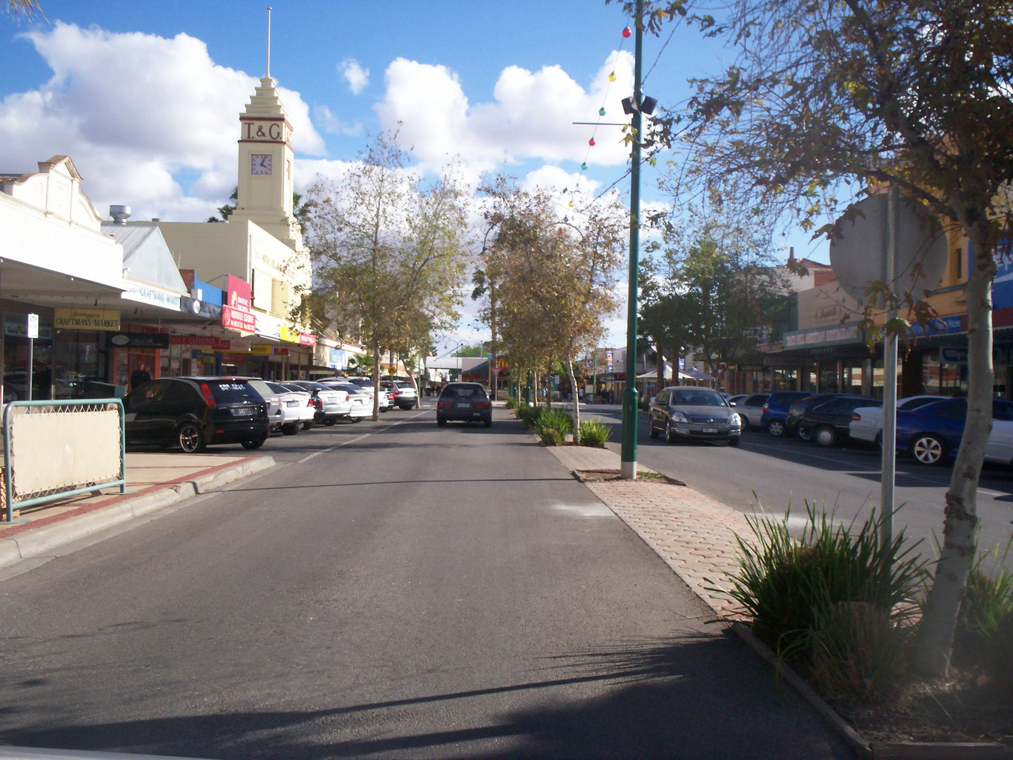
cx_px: 506
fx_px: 1054
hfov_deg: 51.4
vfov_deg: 39.7
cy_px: 380
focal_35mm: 36
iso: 100
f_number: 4.5
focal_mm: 5.9
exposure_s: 1/695
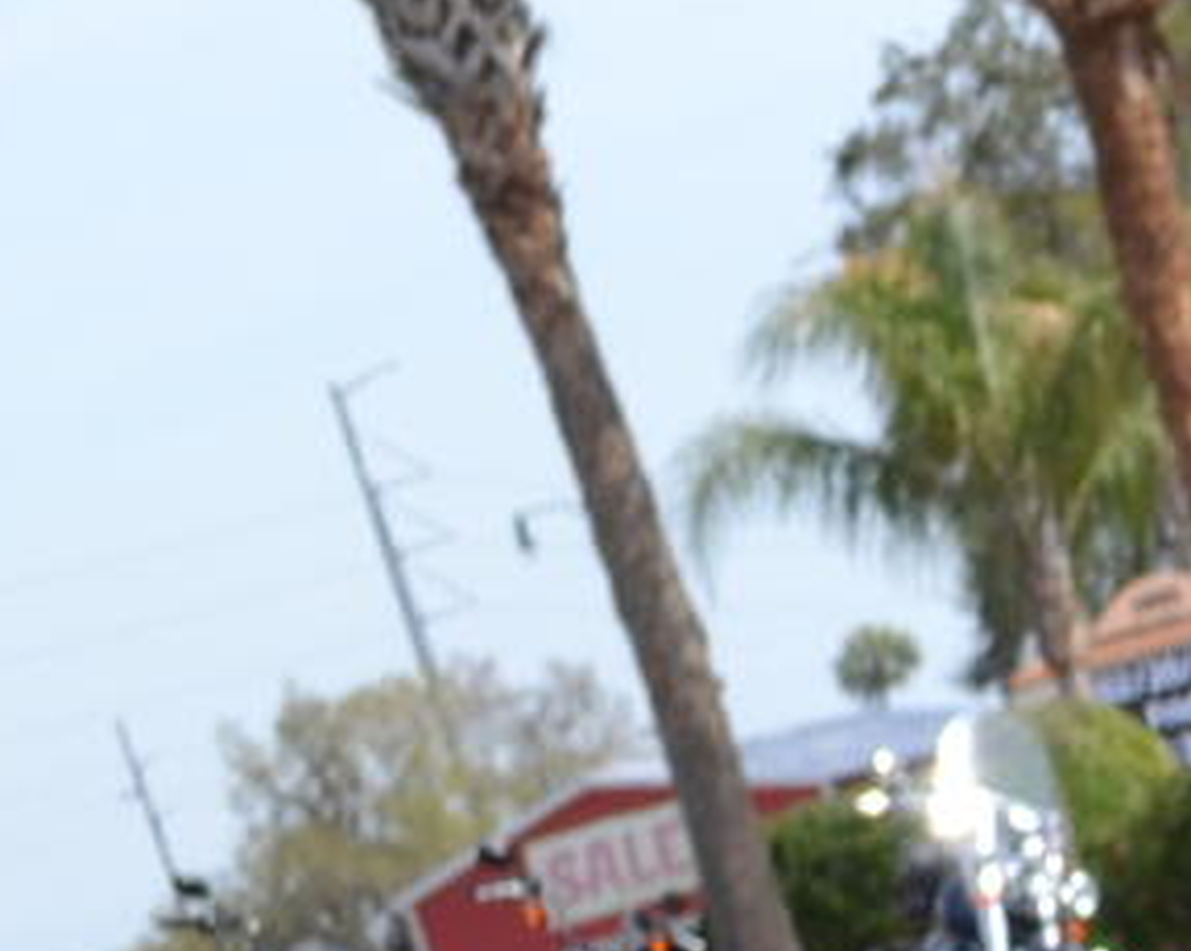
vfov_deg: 6.2
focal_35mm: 235
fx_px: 8278
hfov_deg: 7.4
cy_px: 2475
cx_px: 3358
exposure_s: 1/200
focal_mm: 24
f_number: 7.1
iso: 100
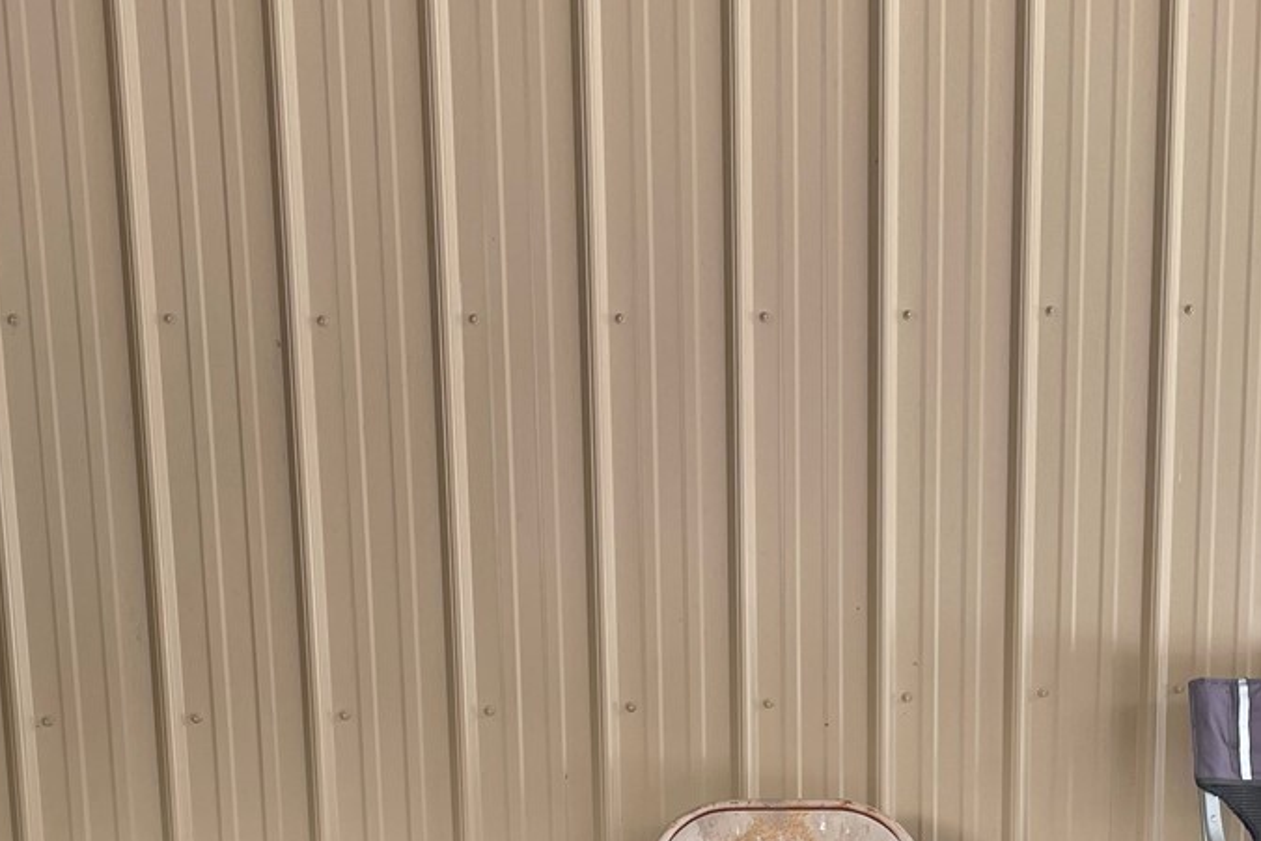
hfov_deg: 31.3
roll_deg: +0.8
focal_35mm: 64
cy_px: 921
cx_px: 748
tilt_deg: -12.2
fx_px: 2242
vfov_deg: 20.3
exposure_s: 1/145
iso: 32
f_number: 1.6
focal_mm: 4.2
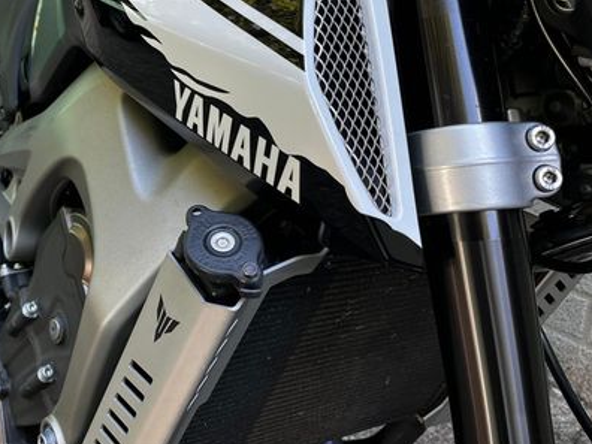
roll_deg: +3.2
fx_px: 718
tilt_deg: -17.3
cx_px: 129
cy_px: 118
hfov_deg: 43.0
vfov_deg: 33.7
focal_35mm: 42
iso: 40
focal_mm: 5.1
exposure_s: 1/122
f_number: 1.6
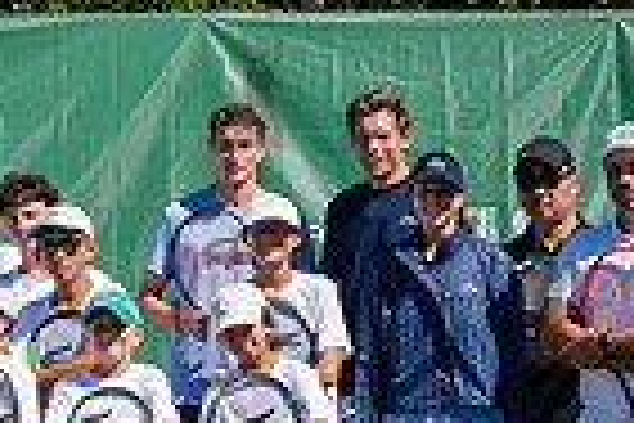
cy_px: 242
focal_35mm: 210
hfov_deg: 9.5
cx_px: -329
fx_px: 3698
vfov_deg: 6.5
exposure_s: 1/400
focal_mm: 44
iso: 200
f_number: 8
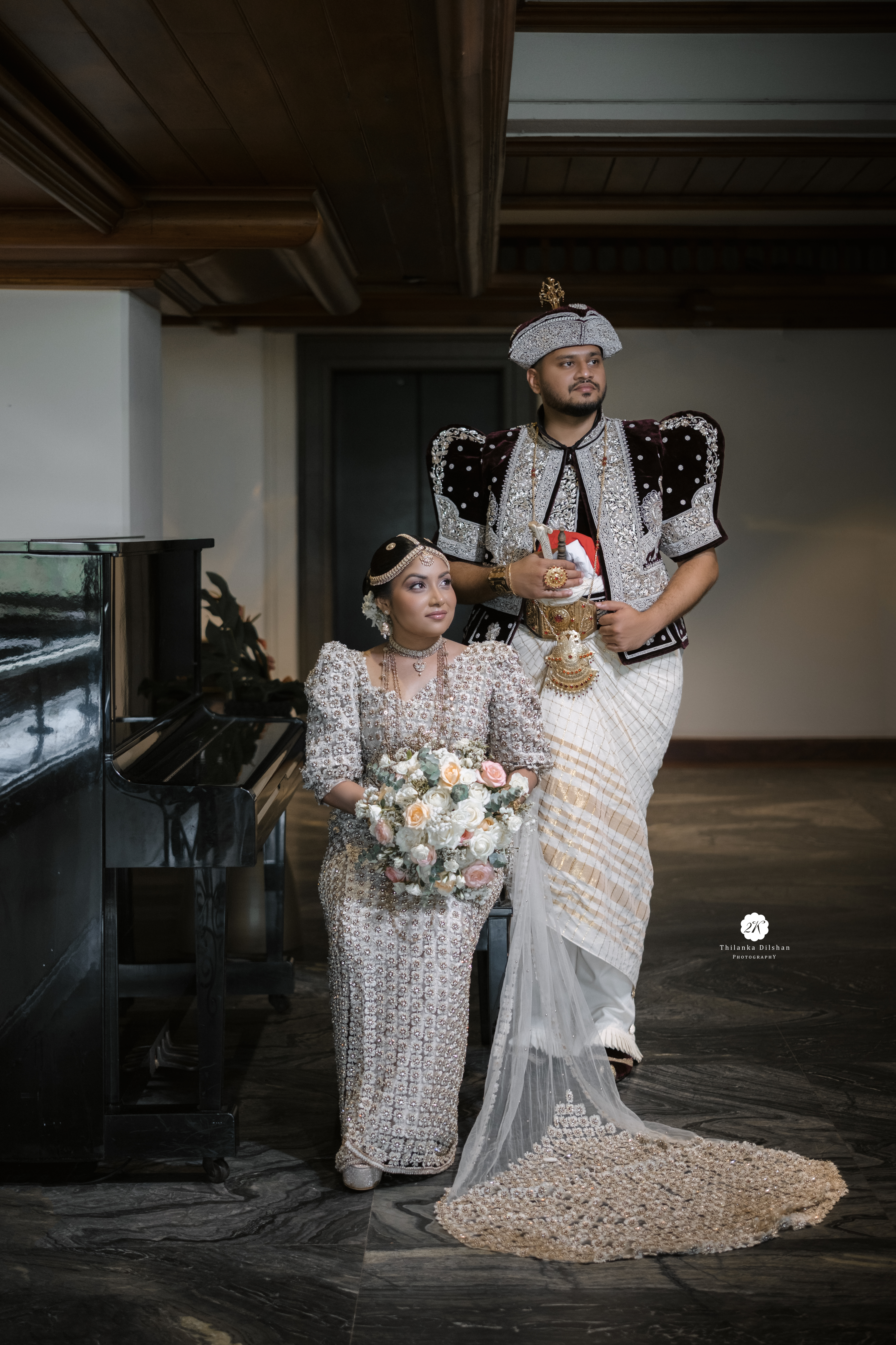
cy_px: 672
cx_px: 448
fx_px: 1867
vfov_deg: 39.6
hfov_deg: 27.0
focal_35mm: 50
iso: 320
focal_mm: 33
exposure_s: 1/160
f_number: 1.4
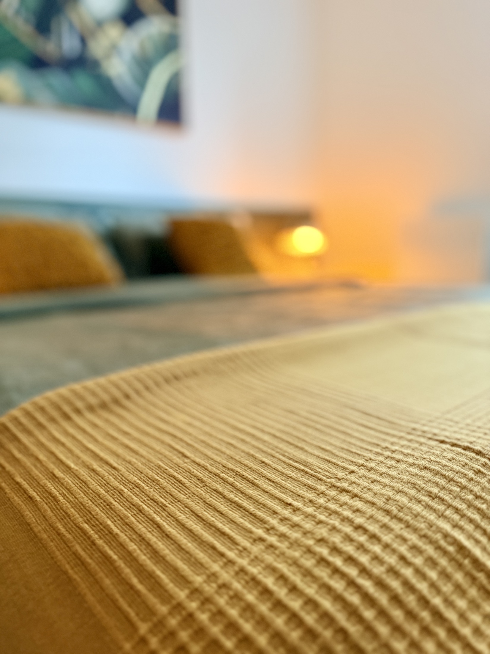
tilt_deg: -9.4
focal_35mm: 24
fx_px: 453
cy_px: 327
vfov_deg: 71.6
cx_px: 245
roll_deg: +0.9
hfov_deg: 56.8
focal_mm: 6.76
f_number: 1.78
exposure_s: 1/60
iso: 320
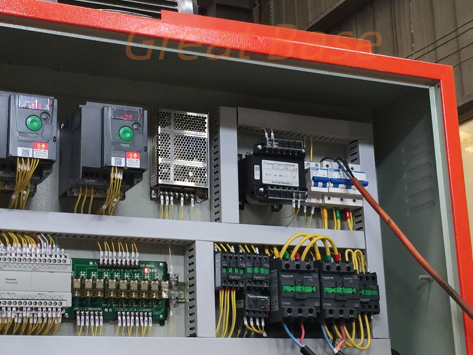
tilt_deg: +15.3
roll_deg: +0.9
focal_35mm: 63
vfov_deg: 23.3
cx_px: 198
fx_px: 861
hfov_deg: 30.7
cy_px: 191
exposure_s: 1/17
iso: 64
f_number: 2.2
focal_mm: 4.15
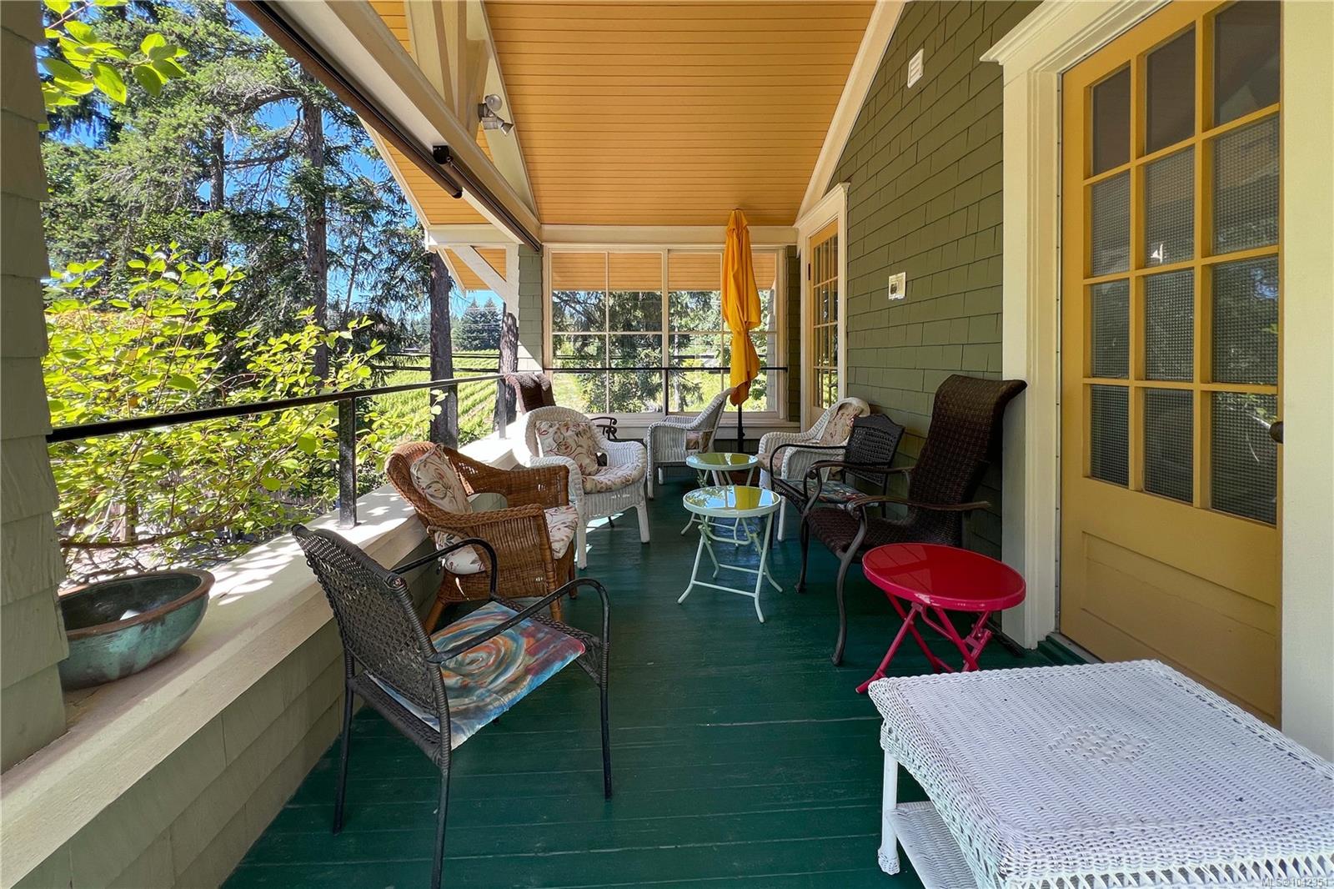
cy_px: 444
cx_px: 667
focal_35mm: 20
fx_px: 741
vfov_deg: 61.9
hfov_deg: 84.0
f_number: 1.8
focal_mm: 20
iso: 100
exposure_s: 1/500
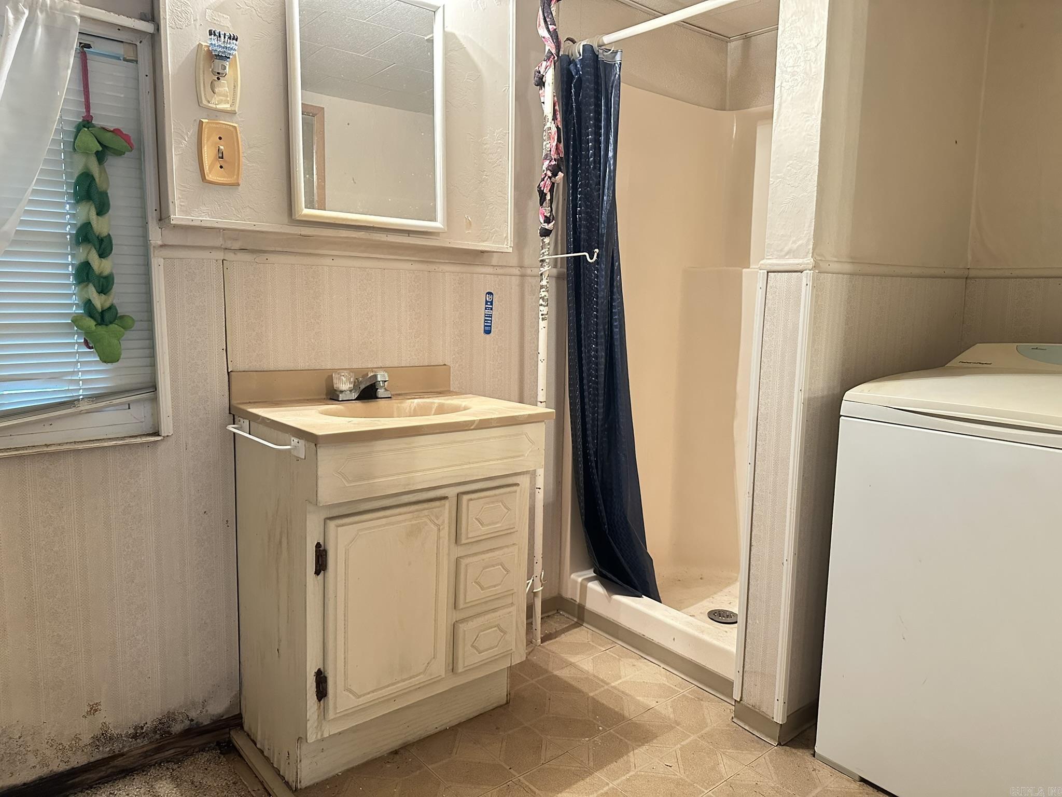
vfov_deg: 56.8
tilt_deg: -6.6
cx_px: 531
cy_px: 398
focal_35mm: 24
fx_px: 736
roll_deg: -1.5
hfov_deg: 71.6
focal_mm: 6.86
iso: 640
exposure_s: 1/60
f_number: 1.78
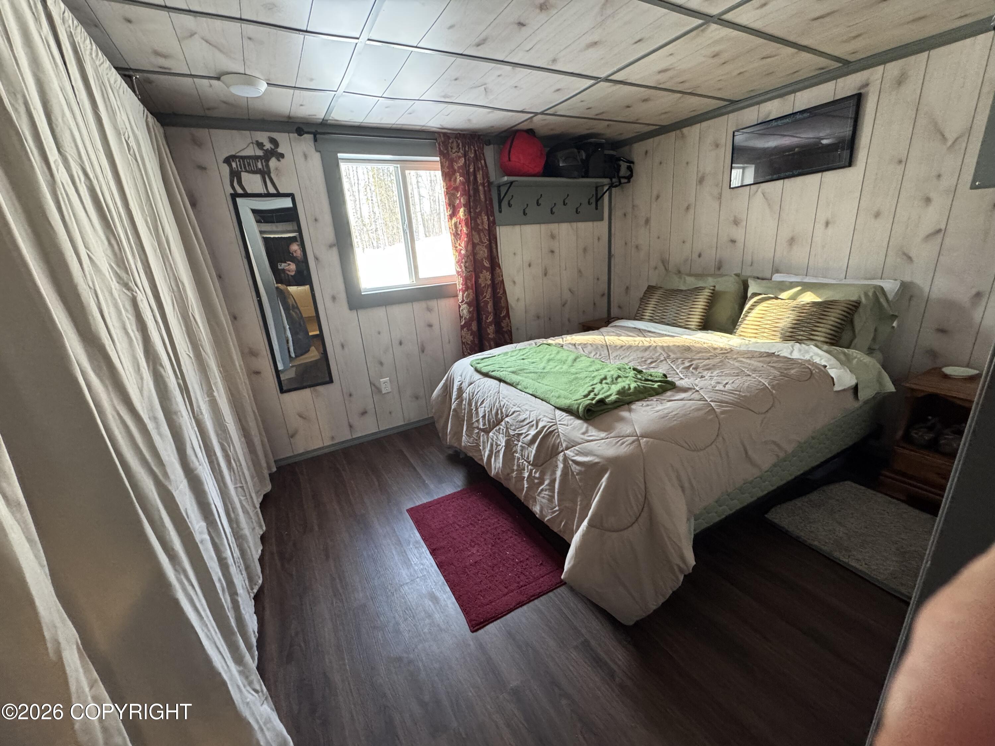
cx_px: 498
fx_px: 402
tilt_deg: -18.4
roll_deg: +3.4
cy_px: 373
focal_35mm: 14
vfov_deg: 85.7
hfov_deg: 102.1
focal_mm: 2.22
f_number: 2.2
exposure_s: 1/60
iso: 400
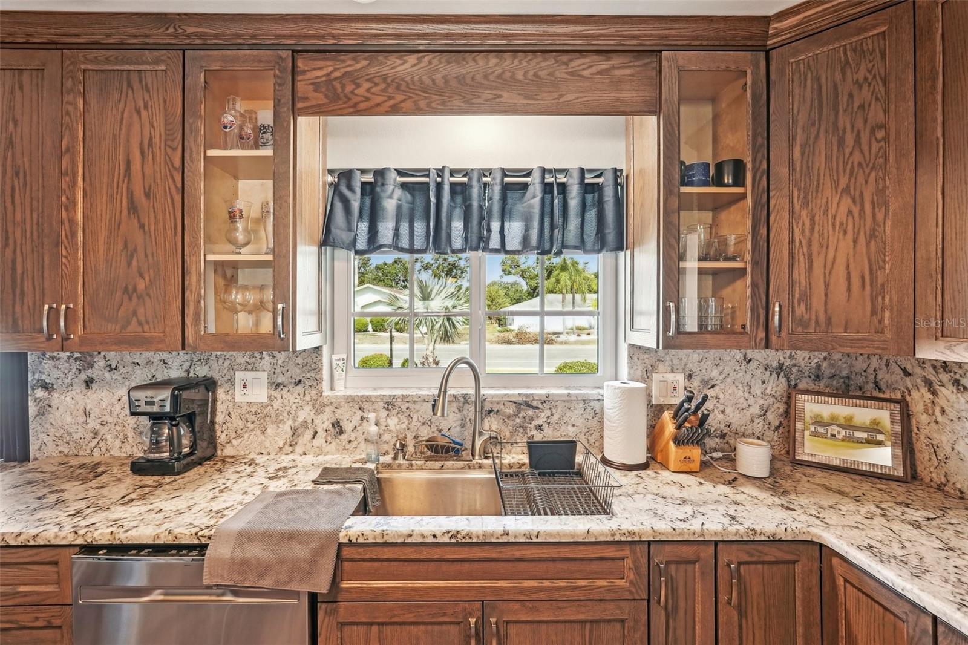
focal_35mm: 16
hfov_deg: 95.0
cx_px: 484
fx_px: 444
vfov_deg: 72.0
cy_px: 322
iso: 400
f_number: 7.1
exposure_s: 1/13
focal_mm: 16.5
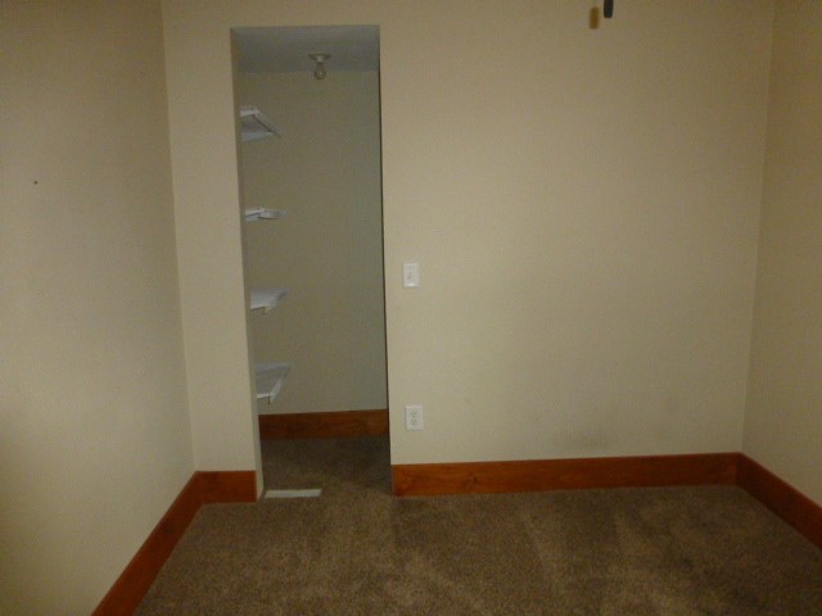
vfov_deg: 56.8
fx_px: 570
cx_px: 411
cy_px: 308
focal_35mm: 24
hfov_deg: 71.6
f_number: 3.3
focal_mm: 4.3
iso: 800
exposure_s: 1/60
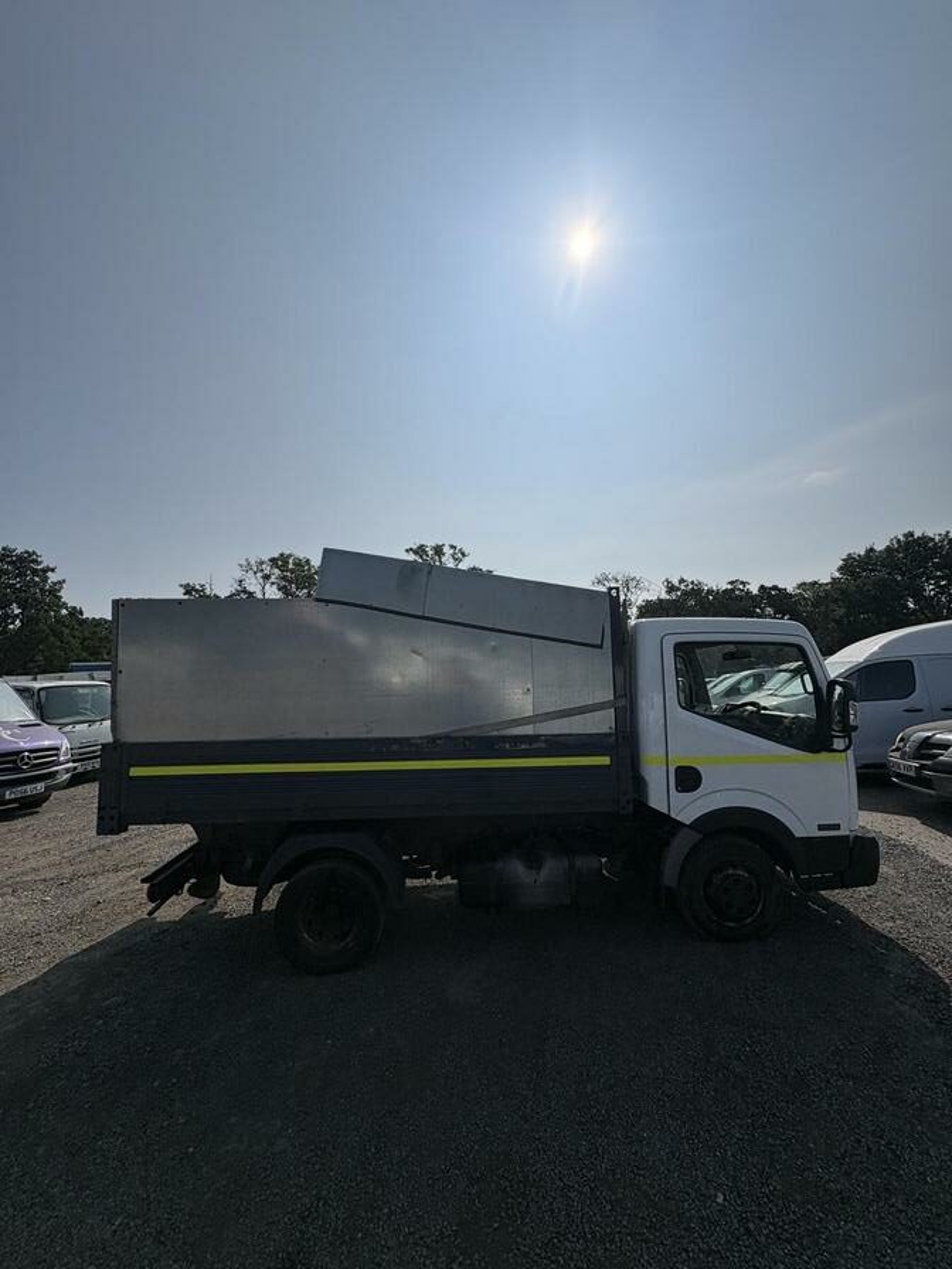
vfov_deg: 102.1
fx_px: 513
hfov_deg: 85.7
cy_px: 634
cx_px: 476
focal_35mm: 14
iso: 40
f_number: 2.2
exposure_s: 1/6135
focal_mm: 2.22
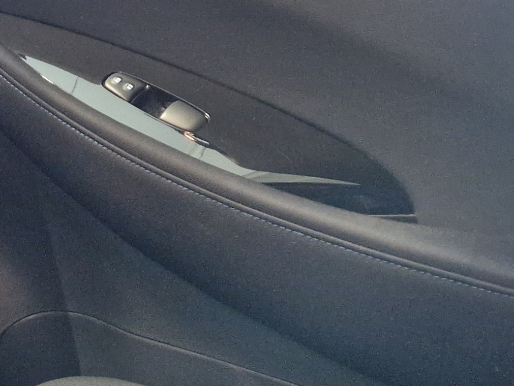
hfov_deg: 18.5
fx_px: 1307
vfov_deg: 16.3
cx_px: -349
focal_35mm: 88
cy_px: 413
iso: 800
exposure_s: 1/100
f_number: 1.8
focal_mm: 5.4
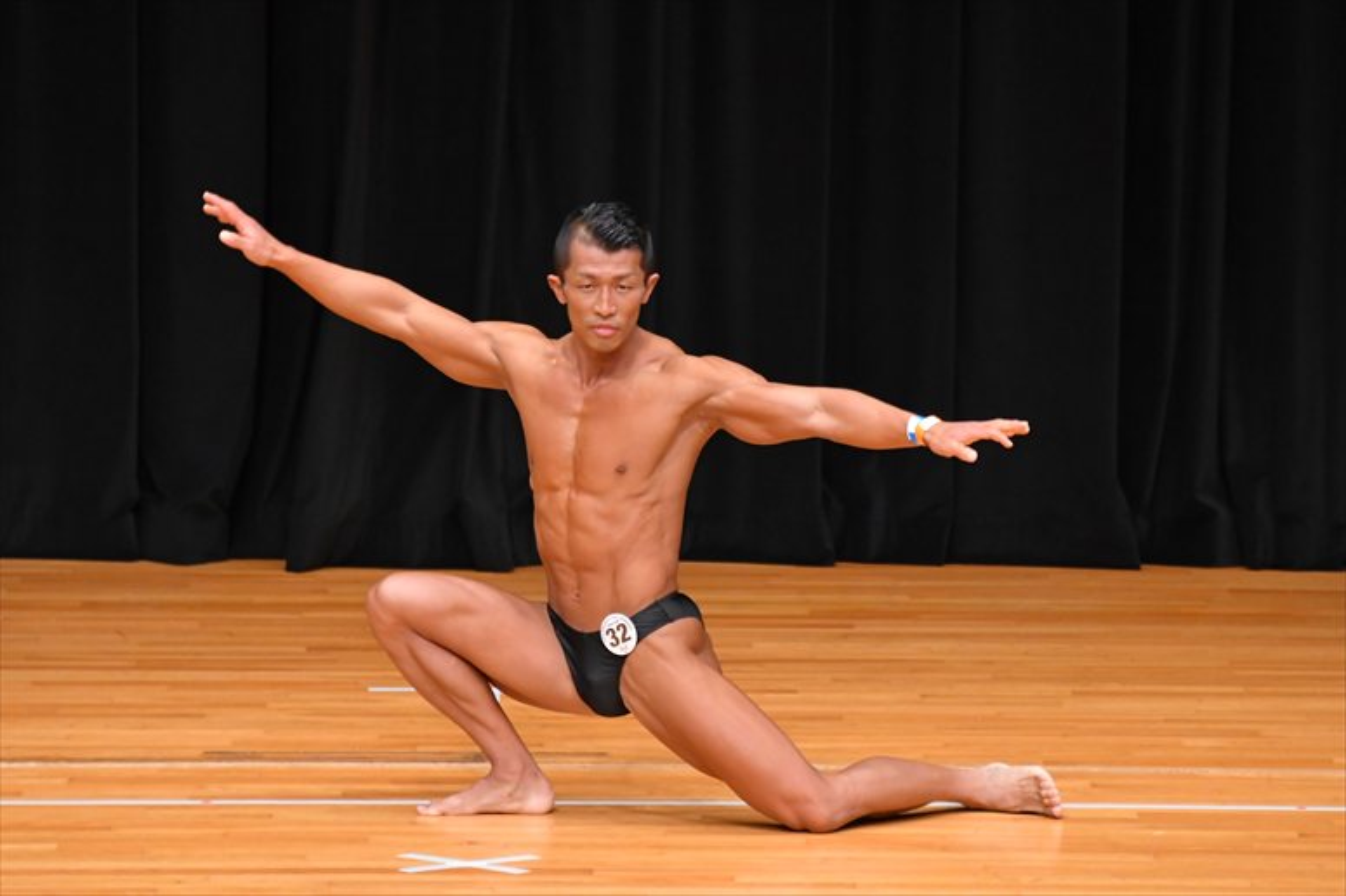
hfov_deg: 6.0
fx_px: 12893
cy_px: 448
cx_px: 673
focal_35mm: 345
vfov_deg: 4.0
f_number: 5.6
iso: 4000
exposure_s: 1/400
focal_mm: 230
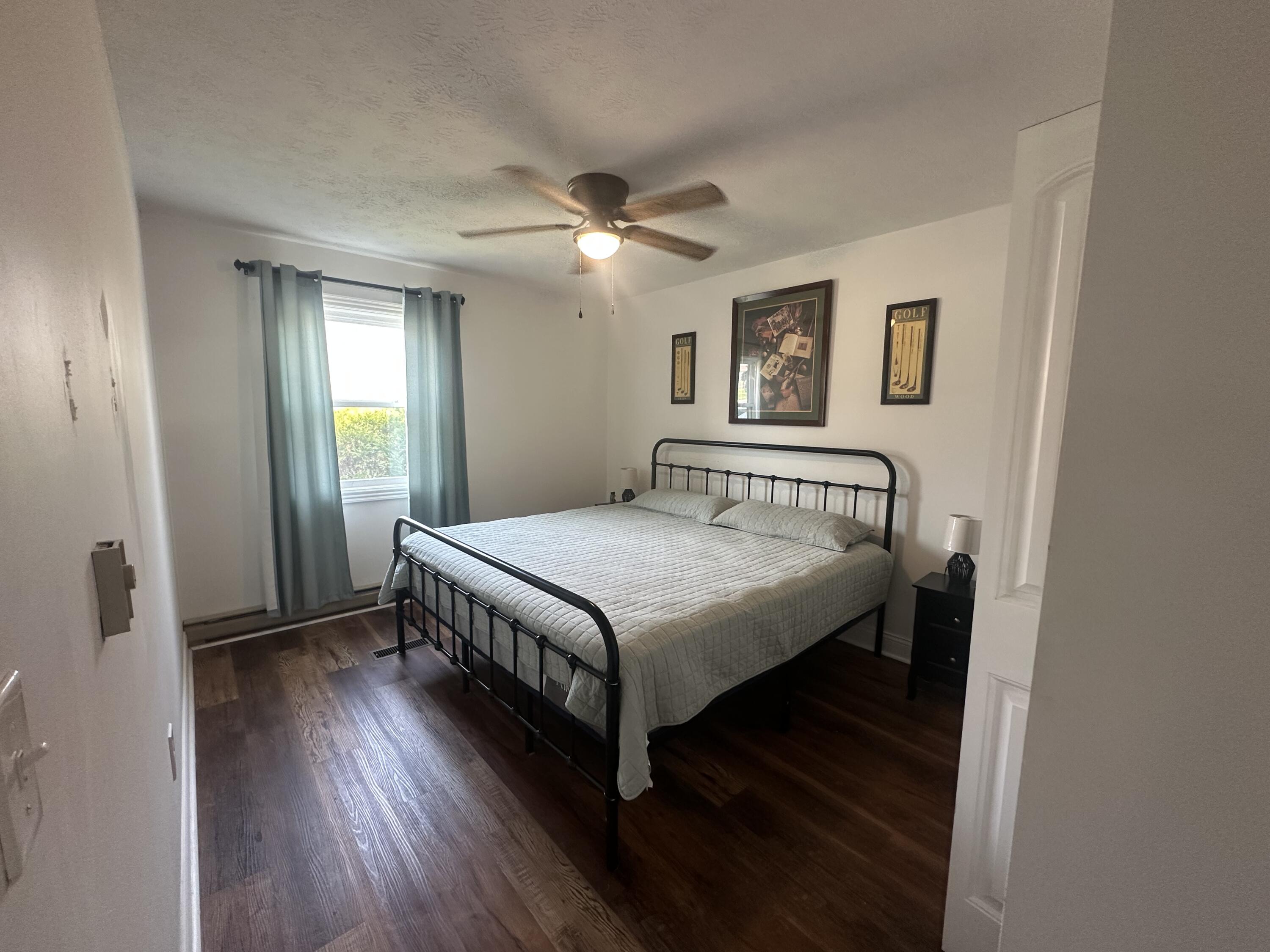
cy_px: 476
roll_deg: -0.9
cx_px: 635
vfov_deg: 85.7
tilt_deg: -6.3
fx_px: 514
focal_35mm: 14
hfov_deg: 102.1
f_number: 2.2
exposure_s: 1/60
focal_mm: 2.22
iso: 200
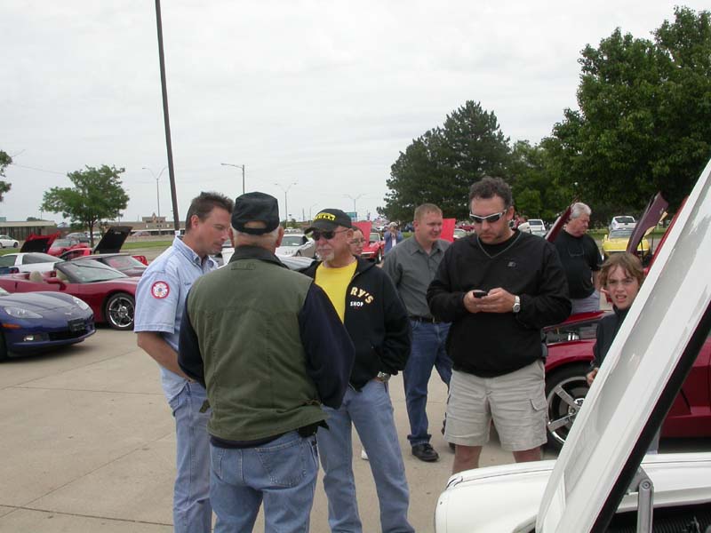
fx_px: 781
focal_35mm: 38
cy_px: 266
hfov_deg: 49.0
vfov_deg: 37.7
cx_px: 356
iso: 100
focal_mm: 7.85
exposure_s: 1/303
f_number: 7.5
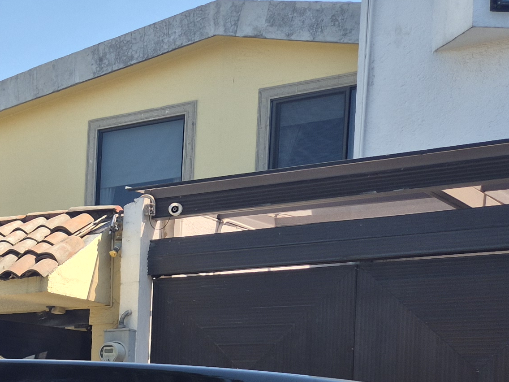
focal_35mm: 81
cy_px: 416
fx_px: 1191
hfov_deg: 21.4
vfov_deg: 17.6
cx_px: -184
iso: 25
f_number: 1.8
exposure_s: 1/650
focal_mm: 5.4
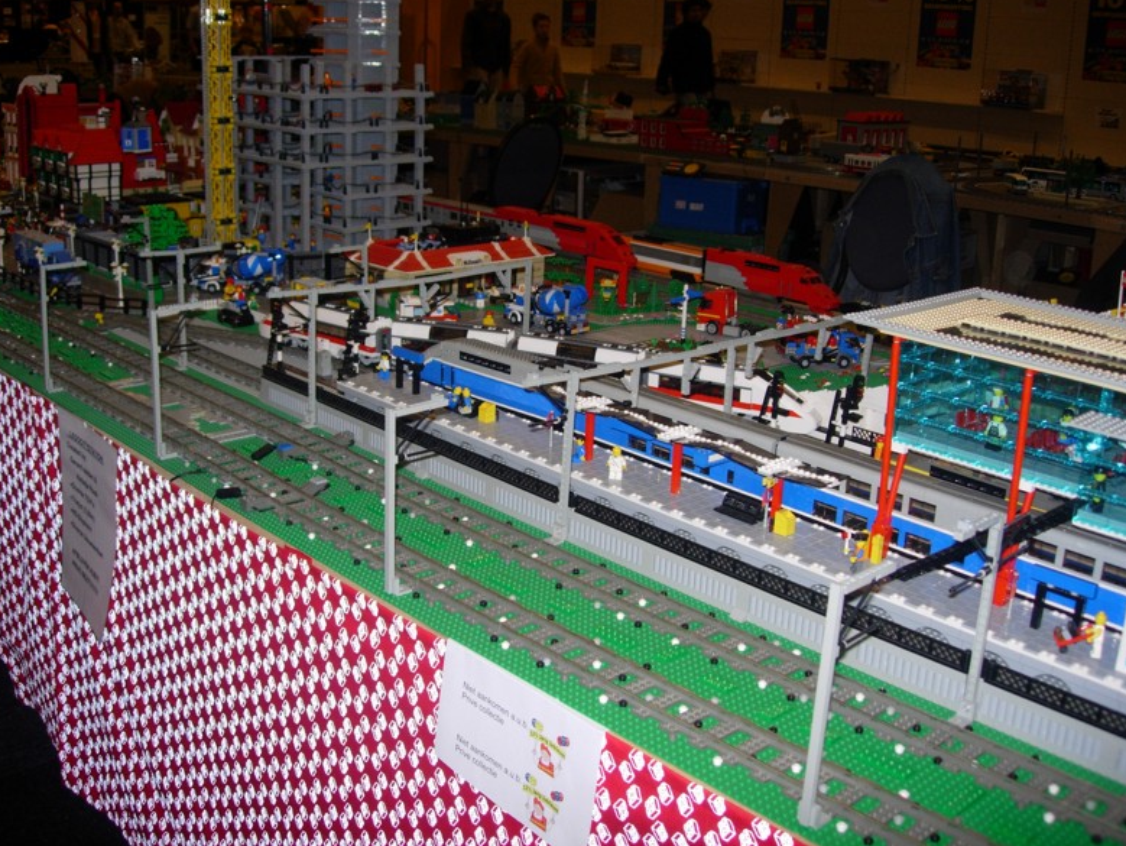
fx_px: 1269
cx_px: 556
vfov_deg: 36.8
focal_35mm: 39
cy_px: 414
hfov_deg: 47.8
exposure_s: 1/64
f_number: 2.8
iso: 79
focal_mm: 7.8
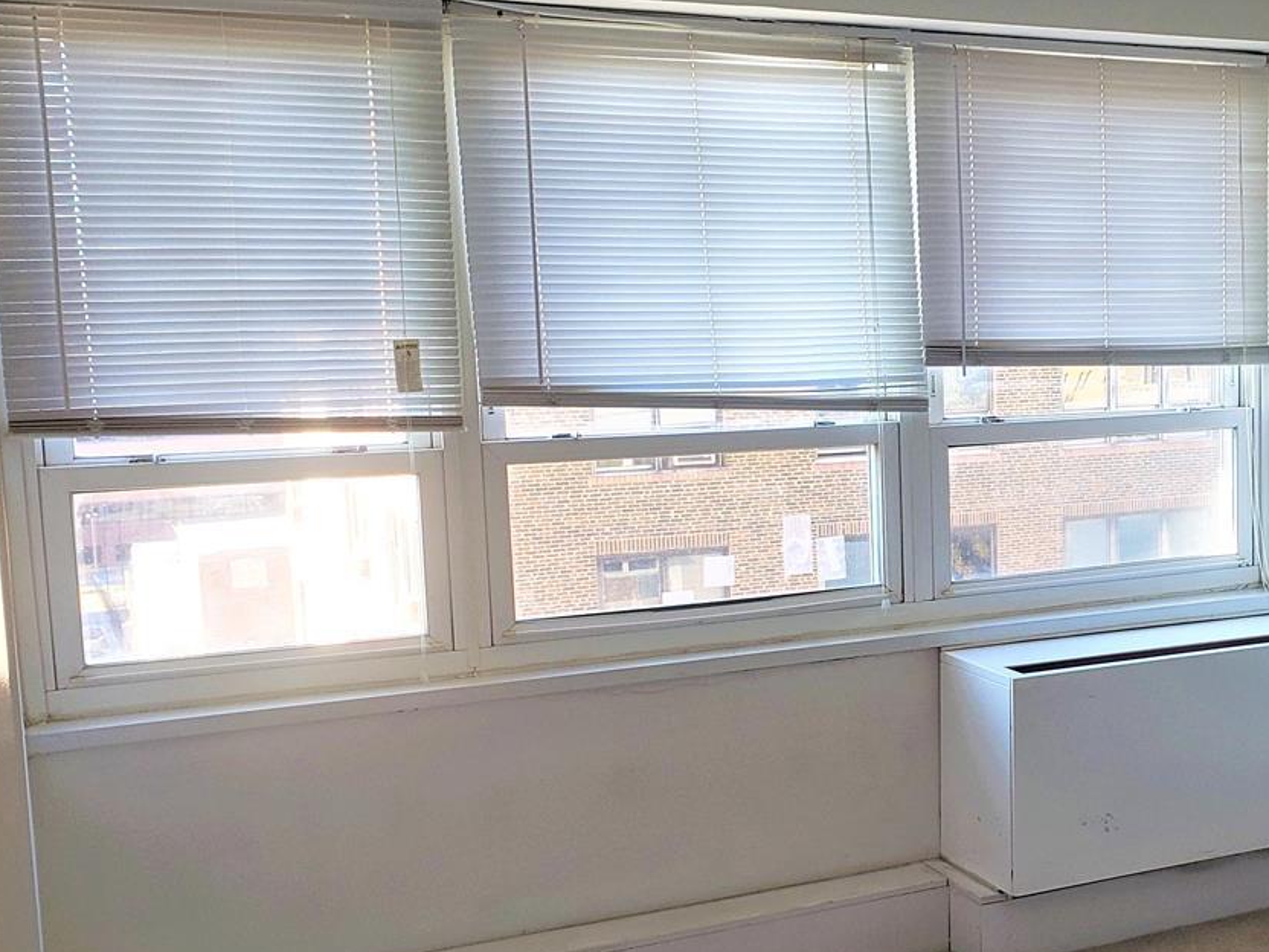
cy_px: 568
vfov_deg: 29.0
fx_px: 1833
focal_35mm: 50
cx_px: 1101
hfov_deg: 36.2
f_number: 2.4
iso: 50
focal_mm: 4.3
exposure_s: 1/60
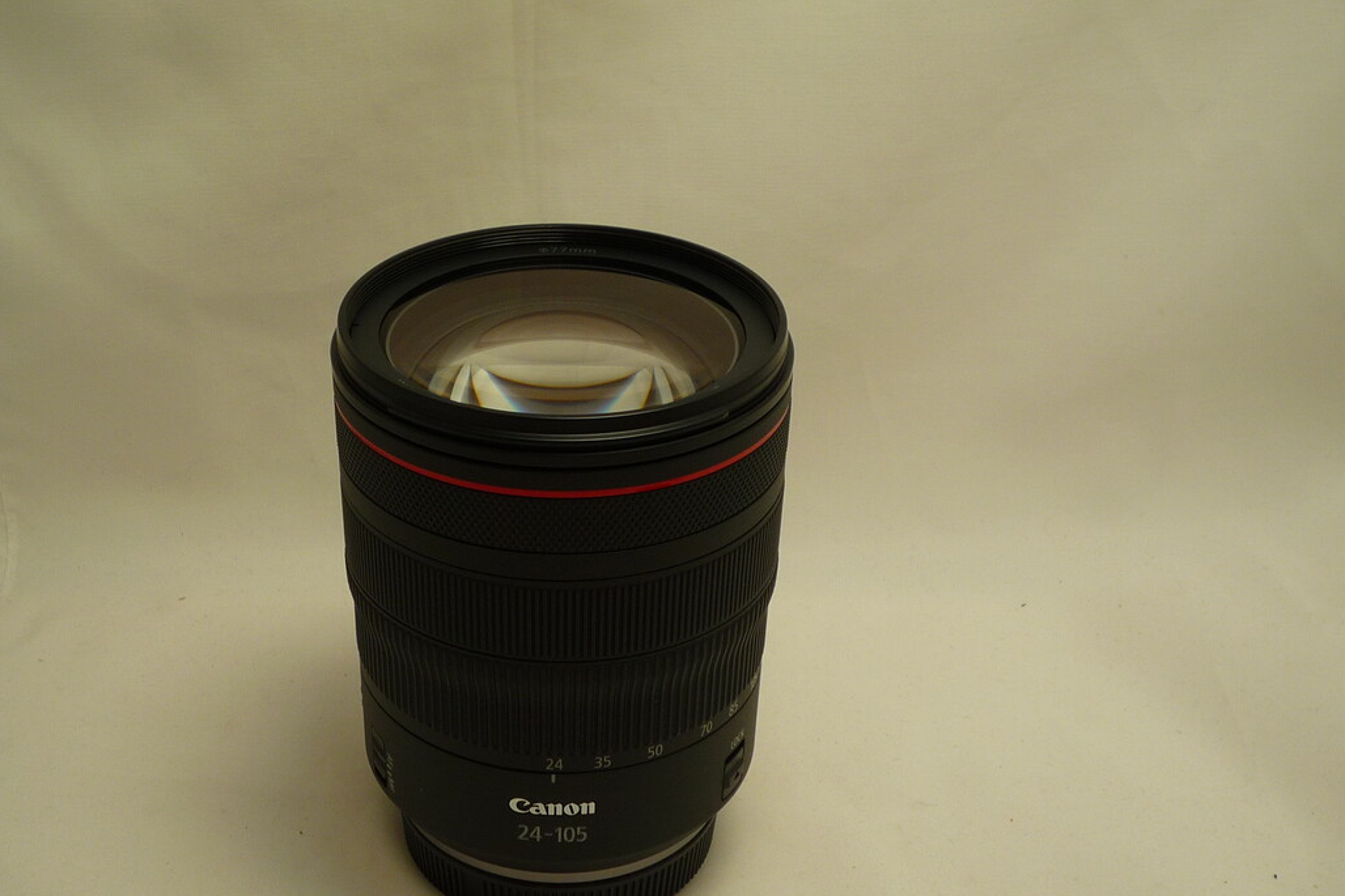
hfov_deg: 38.8
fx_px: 1905
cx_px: 563
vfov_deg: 26.4
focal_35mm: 51
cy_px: 579
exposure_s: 1/60
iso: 100
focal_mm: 7.3
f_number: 4.1
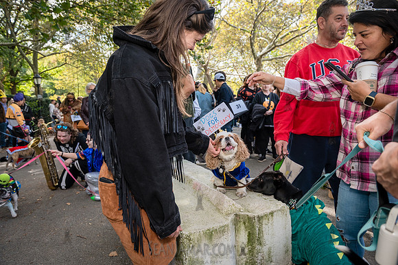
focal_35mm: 24
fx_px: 265
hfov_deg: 73.8
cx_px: 199
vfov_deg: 53.1
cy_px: 132
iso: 1000
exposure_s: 1/640
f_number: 5
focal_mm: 24
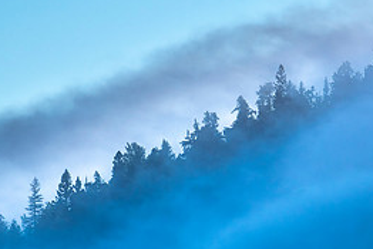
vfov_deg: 1.6
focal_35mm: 885
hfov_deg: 2.3
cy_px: 122
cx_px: 235
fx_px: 9174
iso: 200
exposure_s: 1/1000
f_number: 7.1
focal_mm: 400
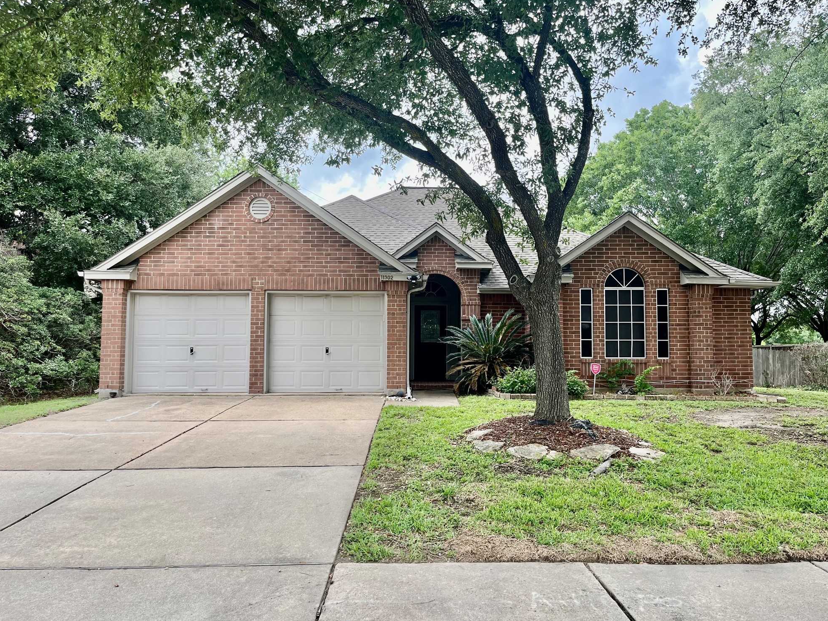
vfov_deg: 51.4
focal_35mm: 27
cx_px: 427
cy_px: 311
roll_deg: +0.2
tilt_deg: +3.9
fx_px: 646
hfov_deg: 65.3
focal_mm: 5.1
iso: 50
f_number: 1.6
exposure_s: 1/440
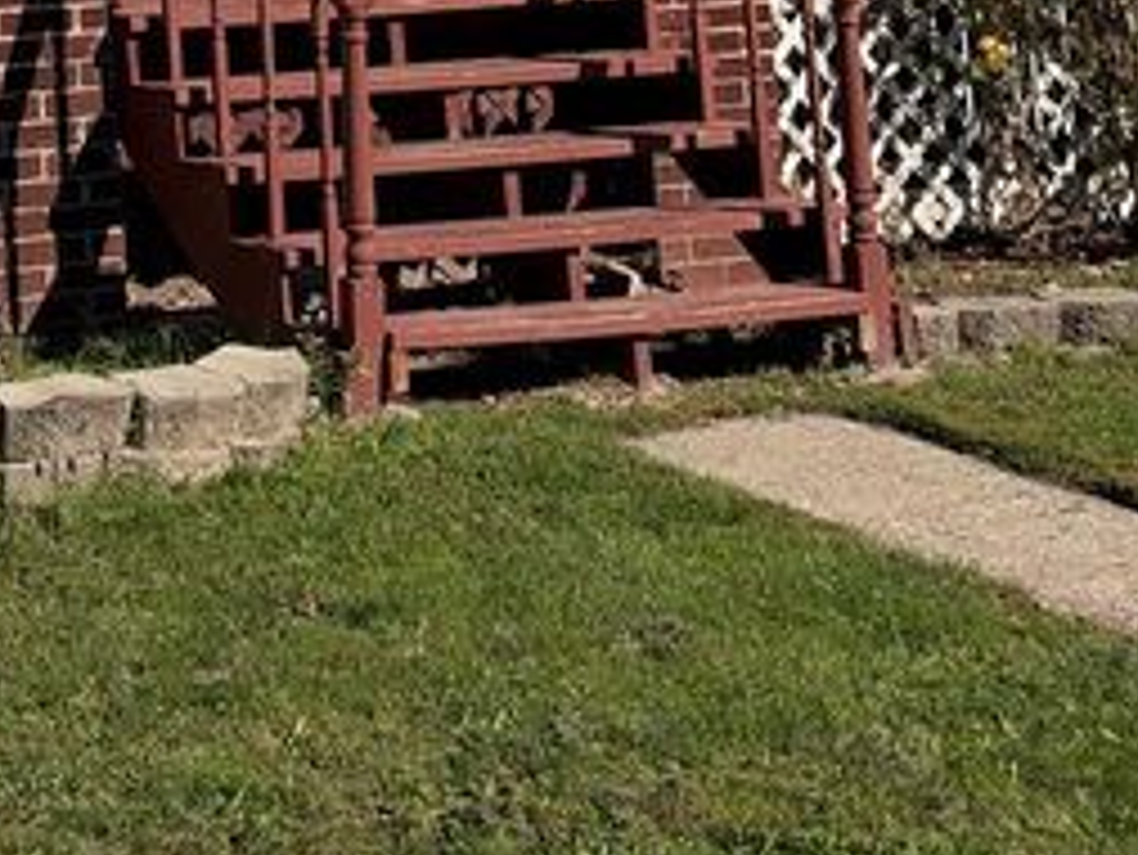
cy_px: -634
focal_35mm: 97
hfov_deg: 19.7
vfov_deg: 13.8
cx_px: 13
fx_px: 3190
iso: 64
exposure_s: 1/5208
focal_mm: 6.93
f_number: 1.8
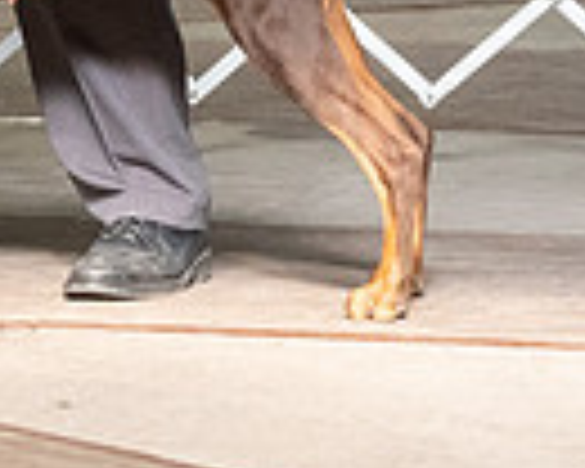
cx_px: -178
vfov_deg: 2.5
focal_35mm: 619
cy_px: -297
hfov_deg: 3.1
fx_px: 10717
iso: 6400
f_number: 5
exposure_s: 1/400
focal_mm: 127
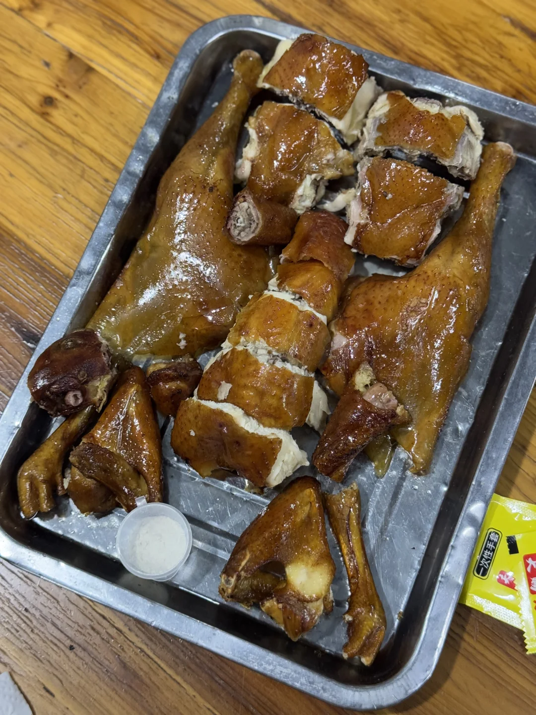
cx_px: 268
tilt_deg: -74.2
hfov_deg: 30.3
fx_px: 991
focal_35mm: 48
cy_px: 358
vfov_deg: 39.7
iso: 250
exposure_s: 1/33
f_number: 1.78
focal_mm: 6.76
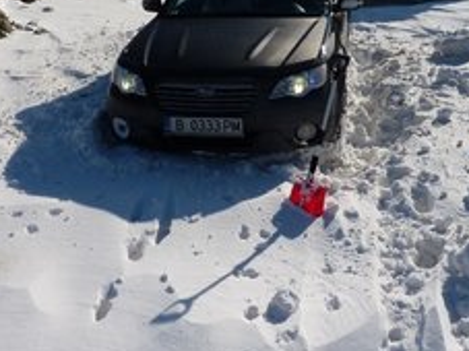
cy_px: 78
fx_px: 596
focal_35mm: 44
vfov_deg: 32.1
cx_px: 242
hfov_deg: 43.0
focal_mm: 4.1
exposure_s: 1/1000
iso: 80
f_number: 5.6
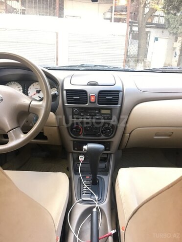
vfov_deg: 61.7
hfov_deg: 48.2
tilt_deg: -16.4
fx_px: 203
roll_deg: -3.8
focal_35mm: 29
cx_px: 91
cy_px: 121
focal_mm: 4.15
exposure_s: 1/33
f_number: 2.2
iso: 40
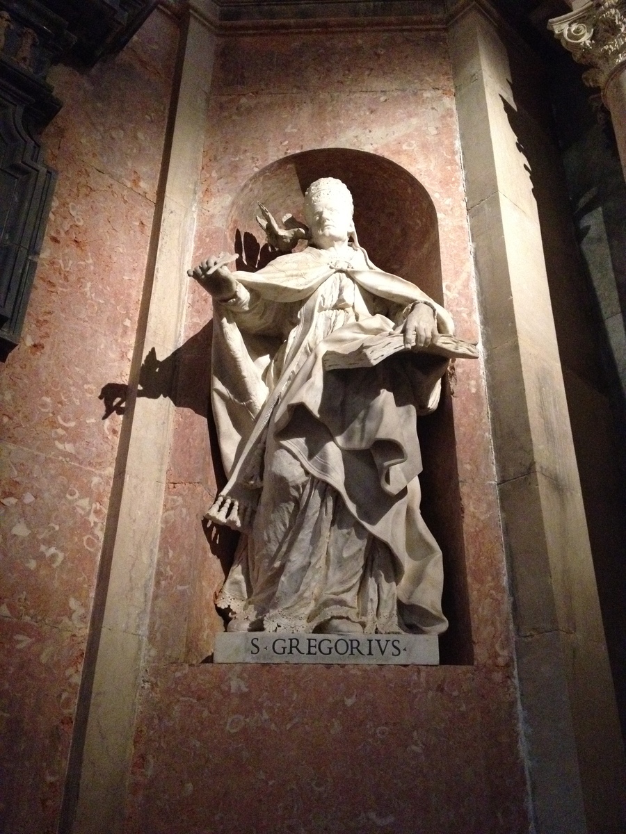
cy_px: 417
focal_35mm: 35
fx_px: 844
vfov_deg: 52.6
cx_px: 313
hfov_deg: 40.7
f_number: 2.4
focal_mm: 4.28
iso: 800
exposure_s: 1/15
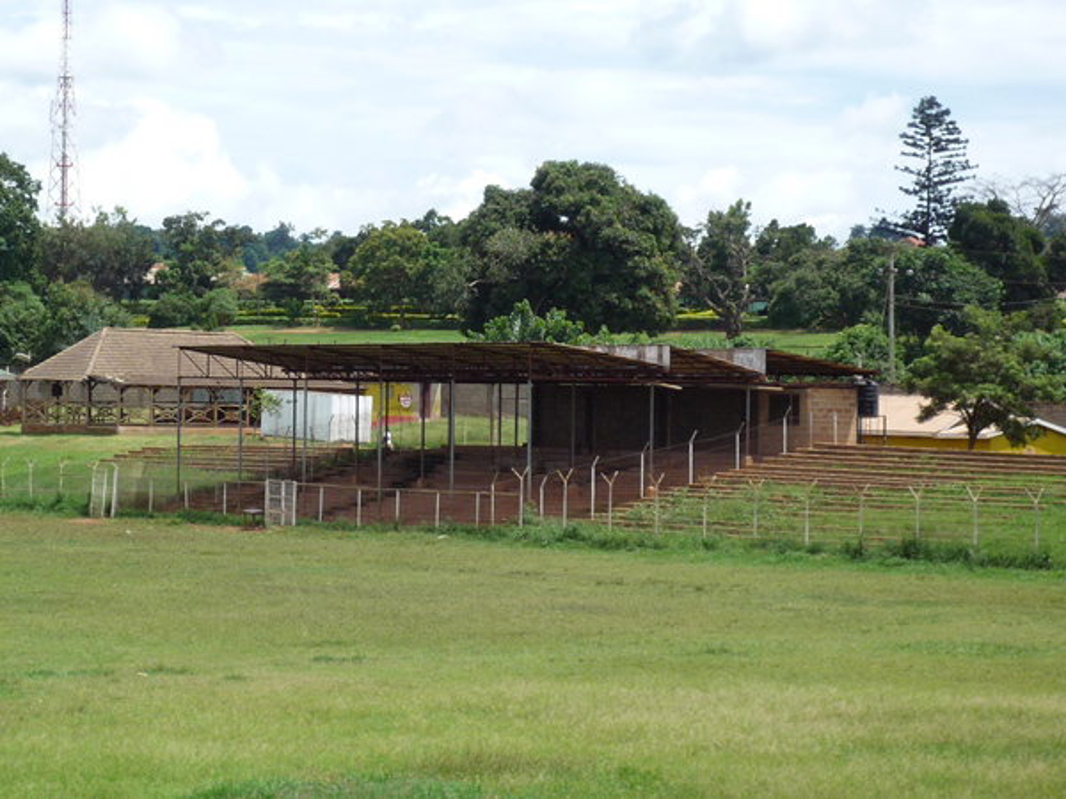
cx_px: 533
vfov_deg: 13.7
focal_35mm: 108
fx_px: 3326
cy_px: 400
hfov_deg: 18.2
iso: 100
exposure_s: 1/400
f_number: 4.9
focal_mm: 13.2
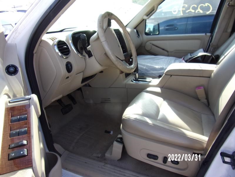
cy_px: 88
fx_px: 163
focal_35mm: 24
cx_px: 118
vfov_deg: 56.8
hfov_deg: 71.6
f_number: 3.3
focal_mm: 4.3
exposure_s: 1/160
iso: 80
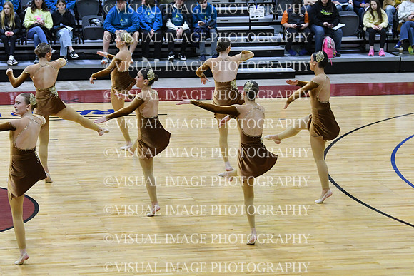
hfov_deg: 15.9
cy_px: 138
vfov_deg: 10.6
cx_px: 207
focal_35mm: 129
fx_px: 1484
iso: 5000
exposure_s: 1/400
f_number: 4
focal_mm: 86
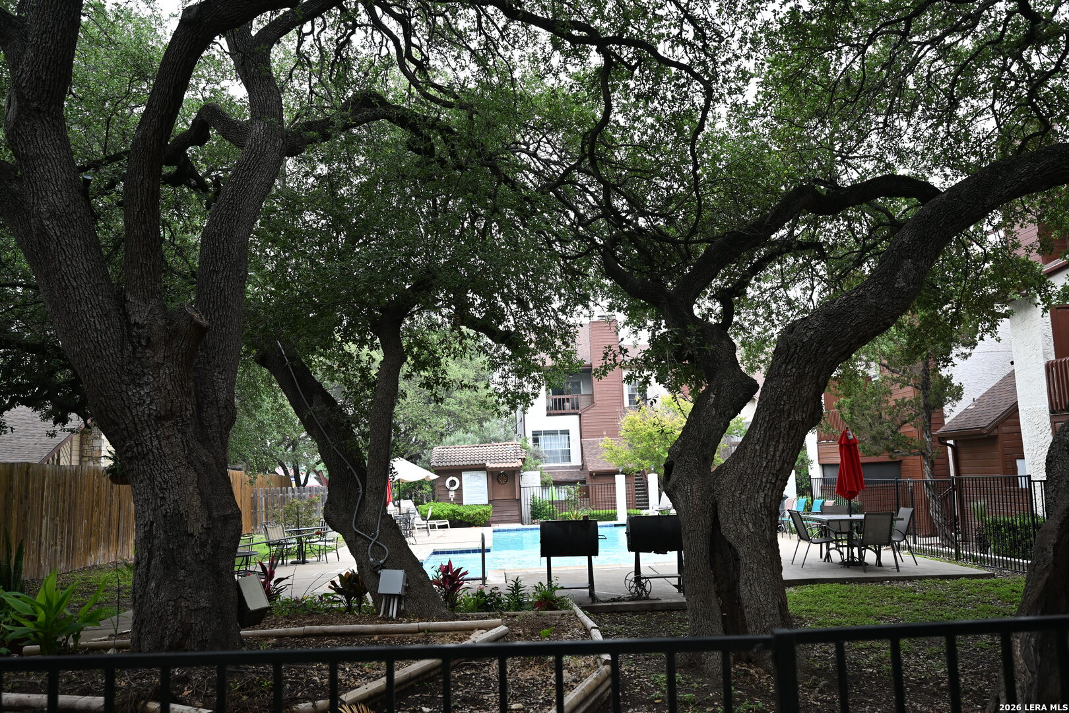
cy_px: 356
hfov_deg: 61.9
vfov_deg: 43.6
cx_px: 534
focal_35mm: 30
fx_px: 891
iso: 360
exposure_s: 1/250
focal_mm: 30
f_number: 4
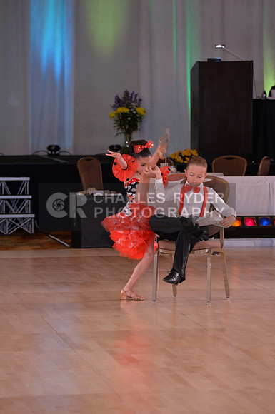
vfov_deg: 10.3
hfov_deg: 6.8
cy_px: 207
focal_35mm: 200
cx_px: 138
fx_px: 2298
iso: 2000
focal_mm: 200
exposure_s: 1/250
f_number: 5.6
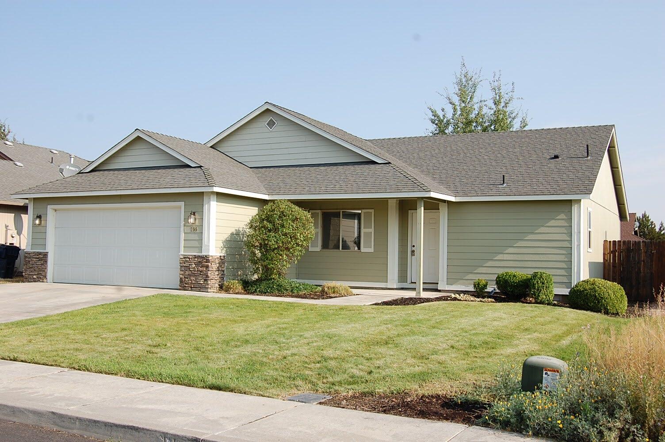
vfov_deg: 34.1
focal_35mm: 39
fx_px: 720
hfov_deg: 49.6
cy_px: 221
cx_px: 332
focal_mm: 26
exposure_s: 1/320
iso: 200
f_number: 9
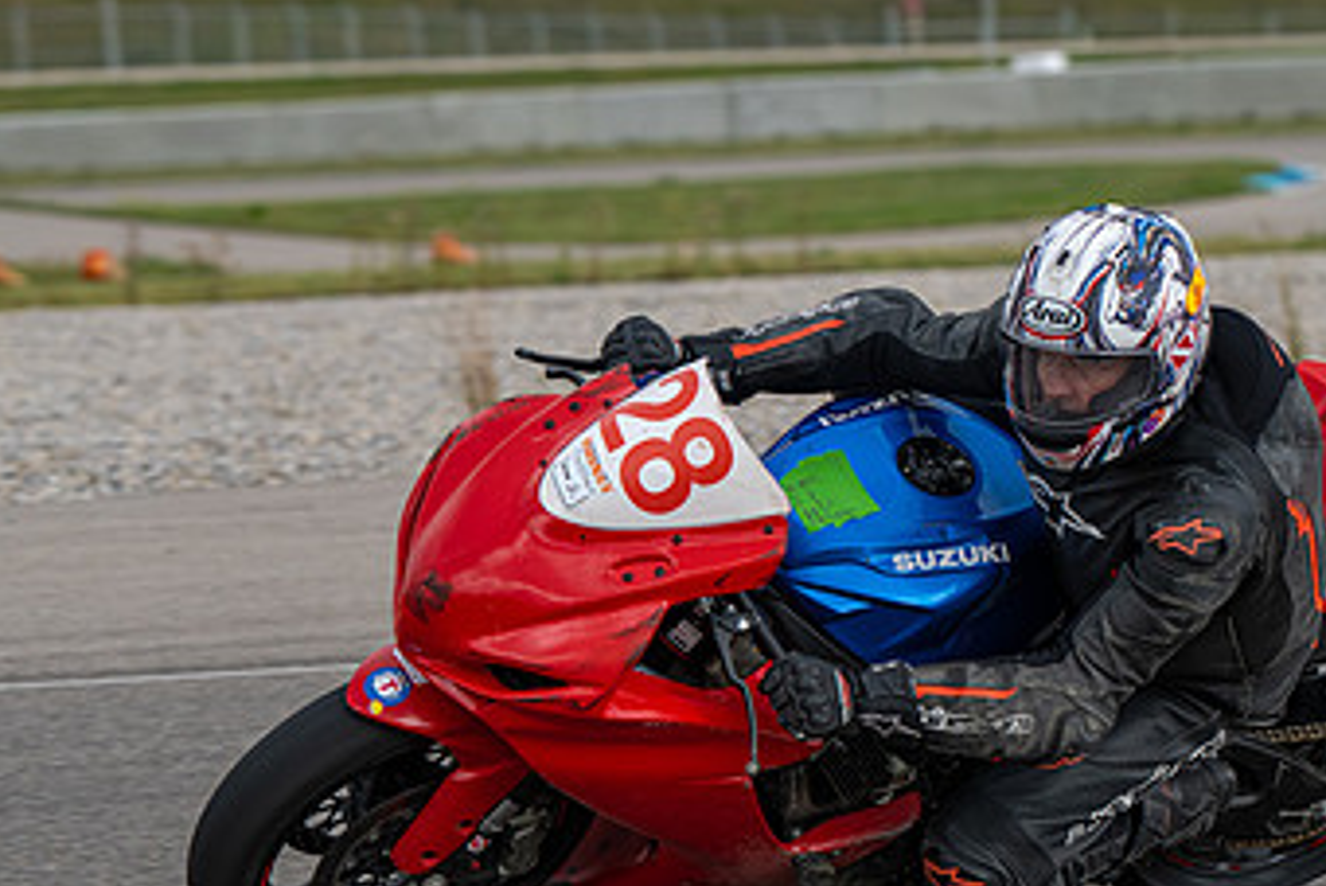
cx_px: 686
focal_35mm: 307
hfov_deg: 6.7
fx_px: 11312
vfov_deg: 4.5
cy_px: 404
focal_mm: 180
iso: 800
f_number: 6.3
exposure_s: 1/1250
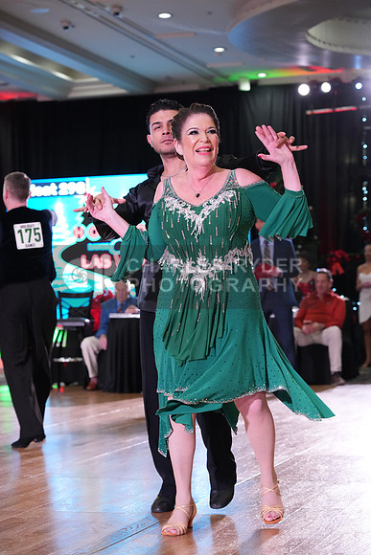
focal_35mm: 88
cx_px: 186
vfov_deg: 23.1
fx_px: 1359
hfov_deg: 15.5
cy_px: 278
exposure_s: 1/320
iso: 5000
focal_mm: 88
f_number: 5
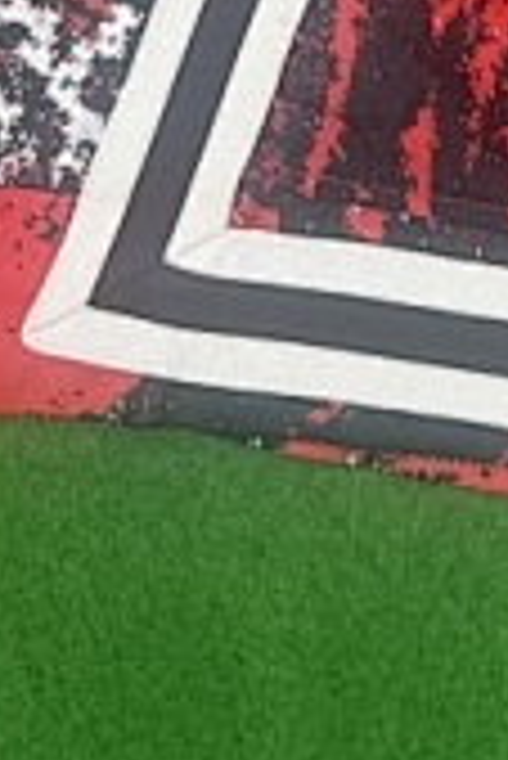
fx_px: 2492
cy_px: -594
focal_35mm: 118
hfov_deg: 11.0
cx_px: 868
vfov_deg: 15.1
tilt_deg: -84.2
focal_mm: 6.76
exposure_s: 1/50
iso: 160
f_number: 1.78
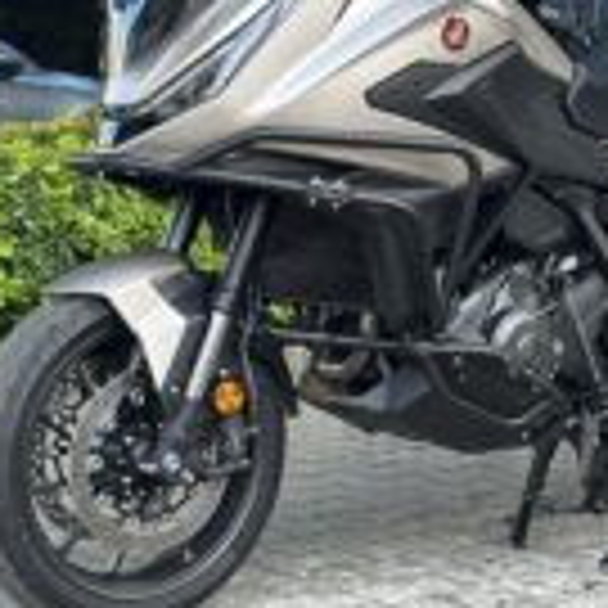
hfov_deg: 14.8
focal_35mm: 117
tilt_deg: -2.2
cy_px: 187
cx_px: 504
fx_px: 2325
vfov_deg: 14.9
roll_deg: +0.2
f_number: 1.78
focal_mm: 6.86
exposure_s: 1/219
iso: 80
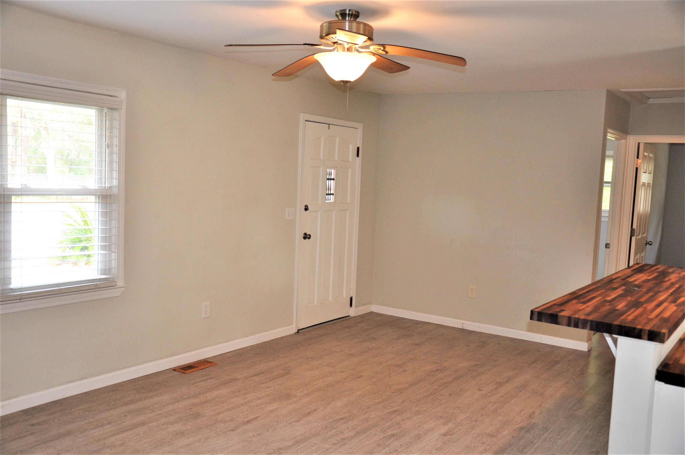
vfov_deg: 36.8
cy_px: 228
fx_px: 684
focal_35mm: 36
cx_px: 342
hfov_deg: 53.2
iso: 720
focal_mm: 24
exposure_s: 1/125
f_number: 3.8
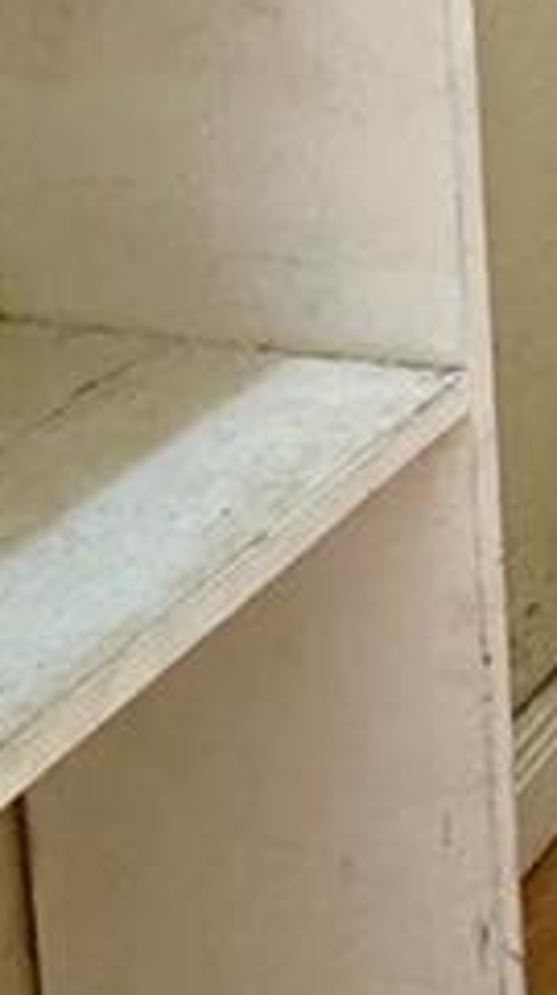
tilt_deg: -8.2
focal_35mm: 76
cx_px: 1168
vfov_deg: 24.2
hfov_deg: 13.3
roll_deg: +0.1
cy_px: -322
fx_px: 2002
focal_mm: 2.22
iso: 400
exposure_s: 1/60
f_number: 2.2
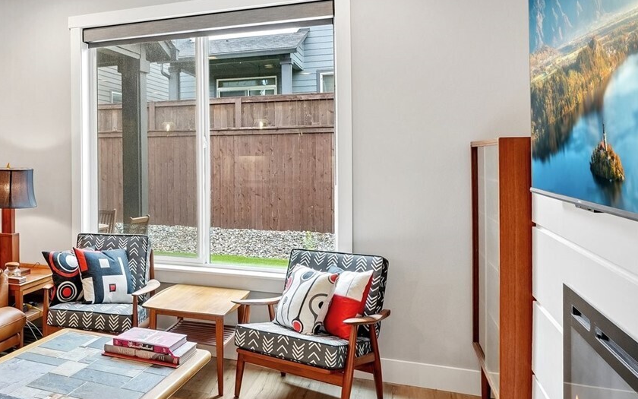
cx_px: 33
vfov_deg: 36.2
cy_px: 167
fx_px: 609
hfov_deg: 47.9
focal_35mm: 35
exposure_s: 1/13
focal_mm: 17
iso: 400
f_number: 8
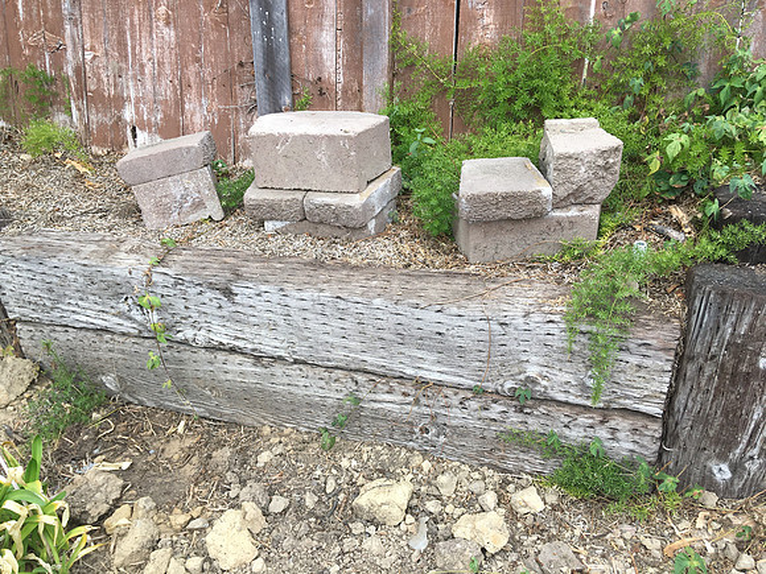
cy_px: 287
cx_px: 383
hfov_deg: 61.7
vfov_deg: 48.2
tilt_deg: -26.2
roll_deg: +0.0
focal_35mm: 29
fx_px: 642
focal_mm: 4.15
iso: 25
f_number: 2.2
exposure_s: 1/364
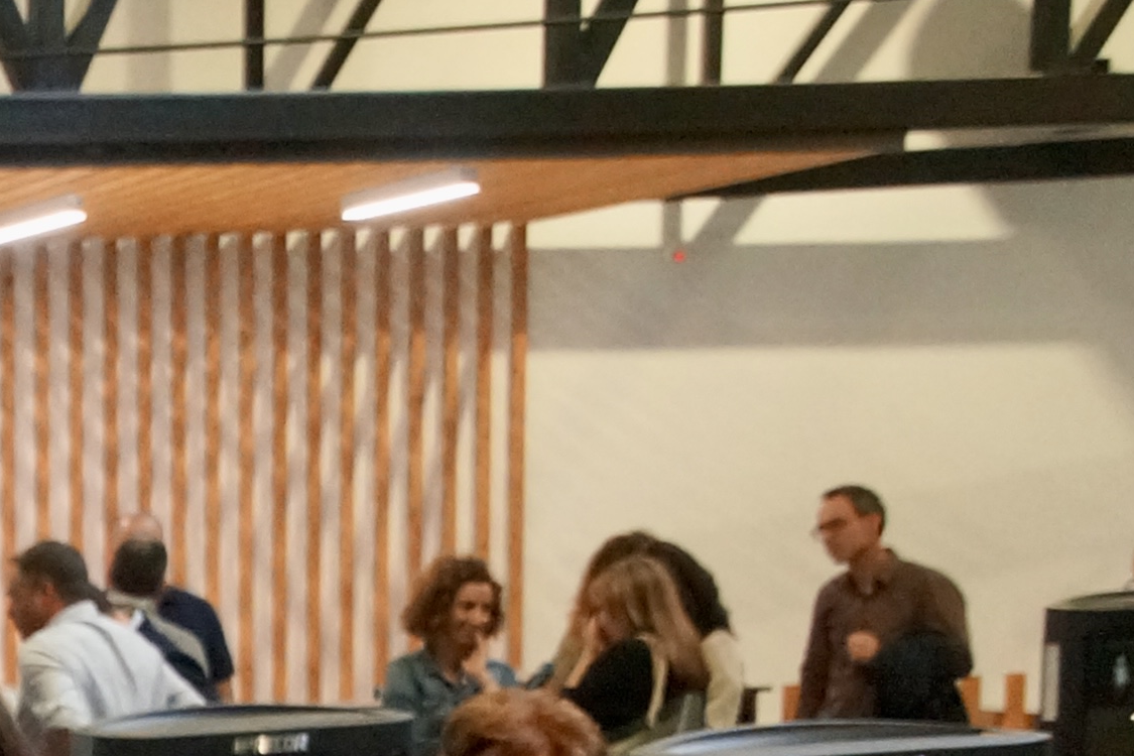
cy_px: 1070
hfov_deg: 12.9
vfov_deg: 9.1
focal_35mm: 147
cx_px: -748
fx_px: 4630
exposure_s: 1/160
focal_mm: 28
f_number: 4
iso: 3200
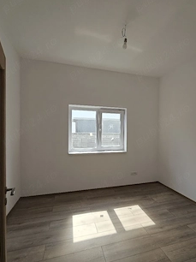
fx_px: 129
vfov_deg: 91.0
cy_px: 135
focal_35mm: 17
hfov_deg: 74.2
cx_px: 113
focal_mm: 2.2
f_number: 2.2
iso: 125
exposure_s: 1/370
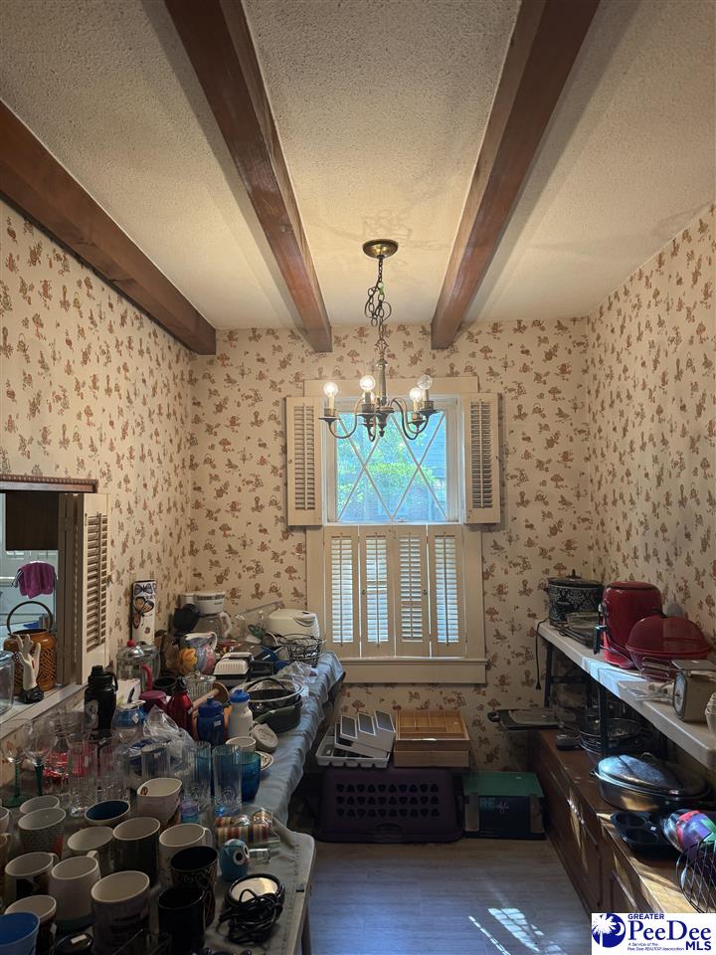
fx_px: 662
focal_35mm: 24
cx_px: 358
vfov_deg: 71.6
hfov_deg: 56.8
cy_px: 478
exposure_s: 1/60
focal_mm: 6.76
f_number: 1.78
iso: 125
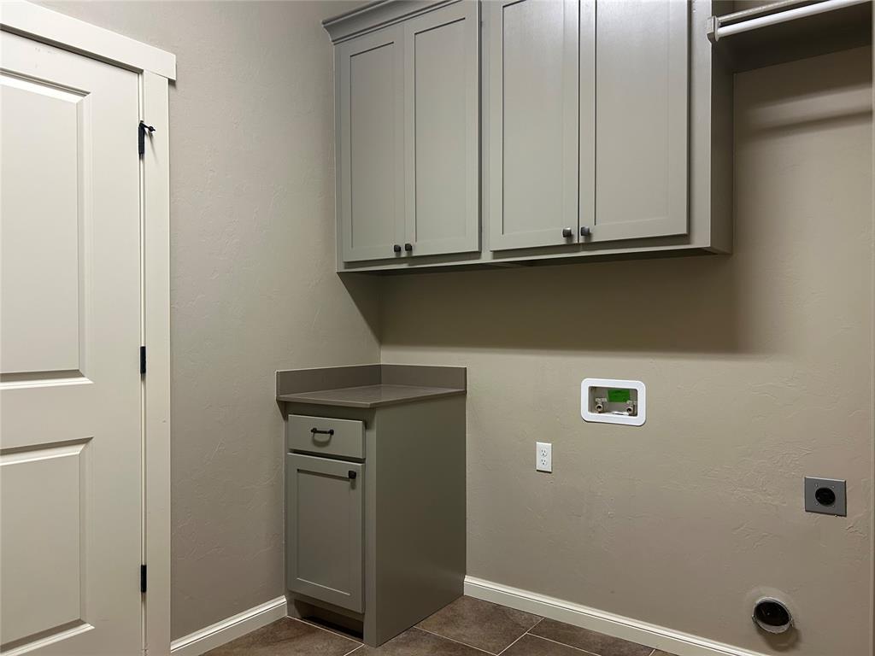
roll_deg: +0.4
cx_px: 438
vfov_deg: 53.1
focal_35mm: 26
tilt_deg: -1.9
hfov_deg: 67.3
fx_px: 657
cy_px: 328
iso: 160
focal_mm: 5.7
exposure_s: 1/60
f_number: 1.5
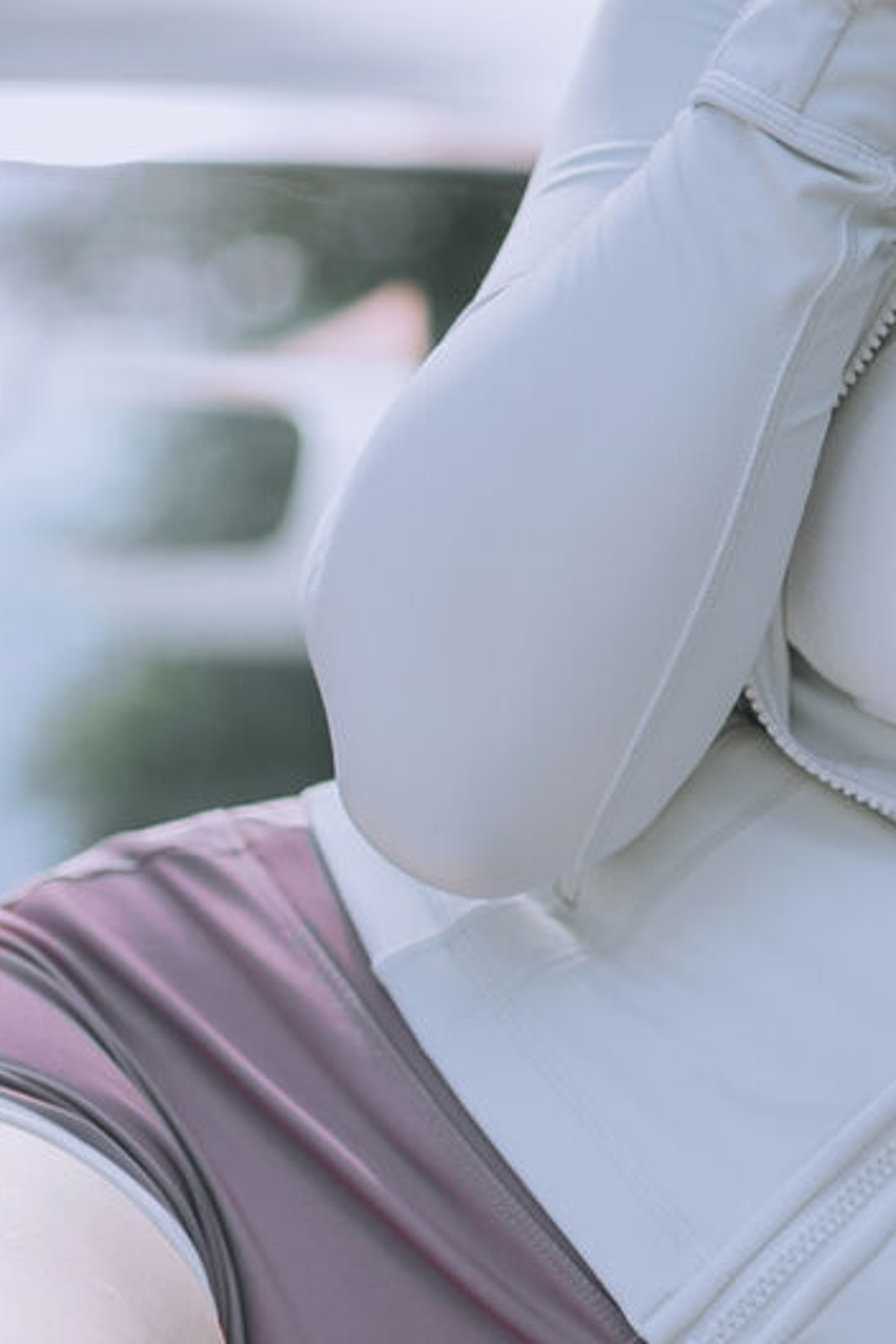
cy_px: 601
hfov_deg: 4.7
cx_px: 1387
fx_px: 10826
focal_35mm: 290
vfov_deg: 7.1
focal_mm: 85
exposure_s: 1/1000
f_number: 2
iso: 100
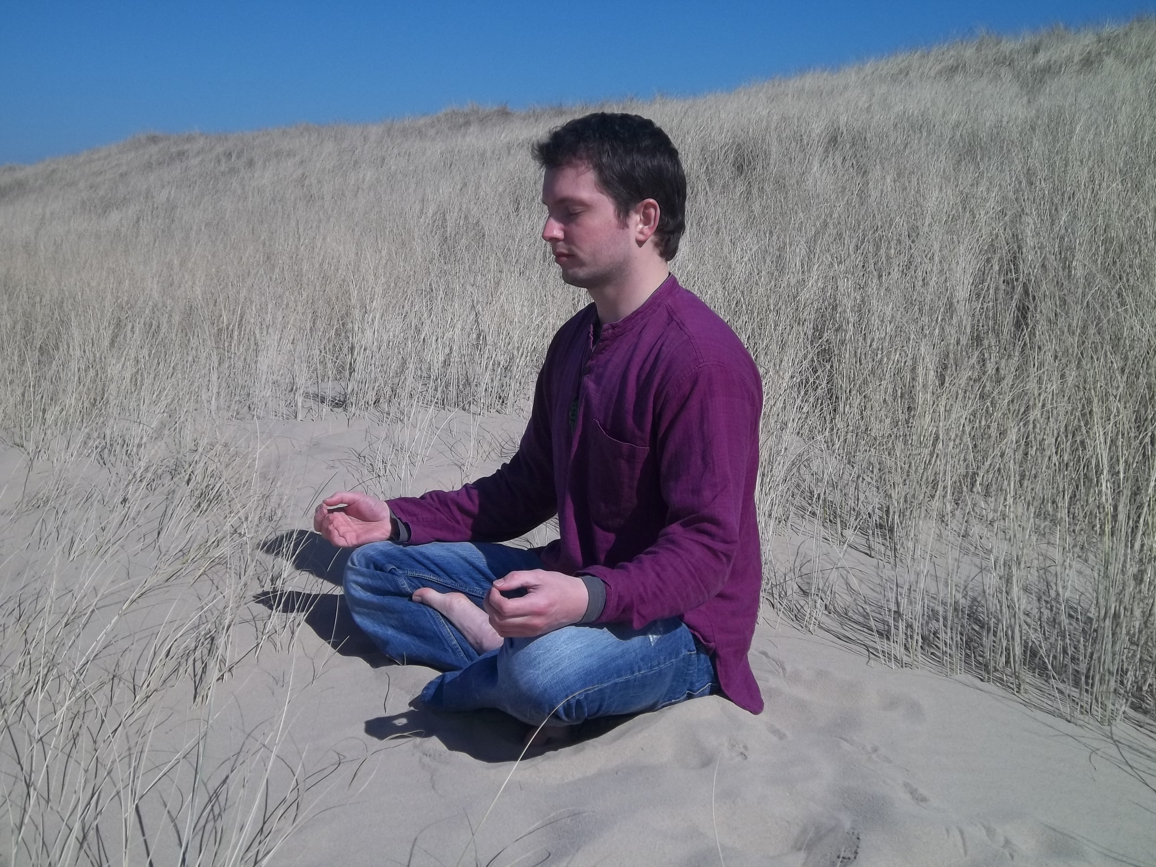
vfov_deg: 30.9
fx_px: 1570
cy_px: 434
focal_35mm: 47
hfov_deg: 40.4
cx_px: 578
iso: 64
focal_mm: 8.3
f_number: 10.28
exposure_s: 1/250
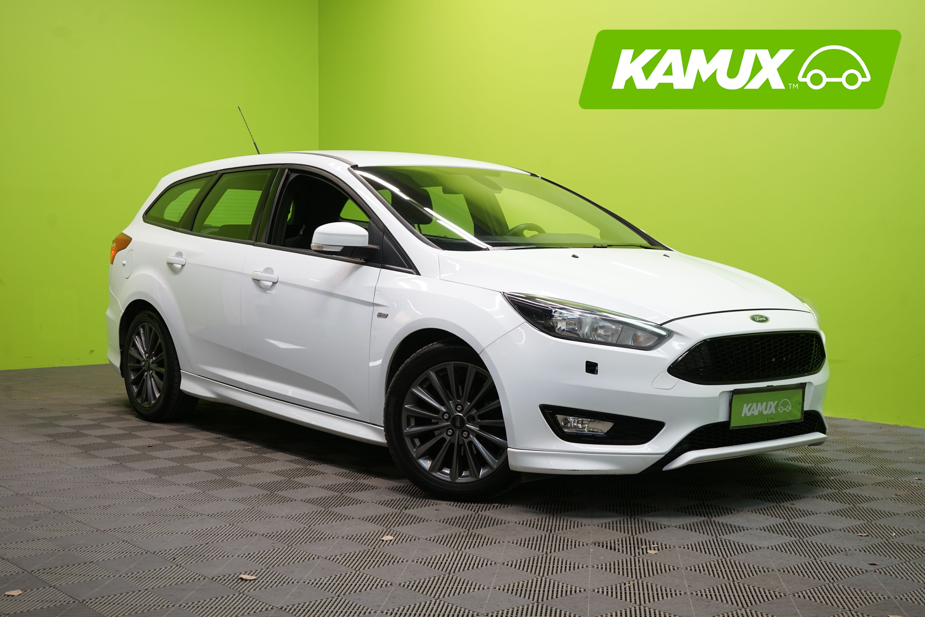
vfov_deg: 28.6
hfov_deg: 41.9
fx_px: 1208
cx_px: 462
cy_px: 308
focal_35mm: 47
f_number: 5.6
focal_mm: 47
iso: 500
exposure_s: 1/50
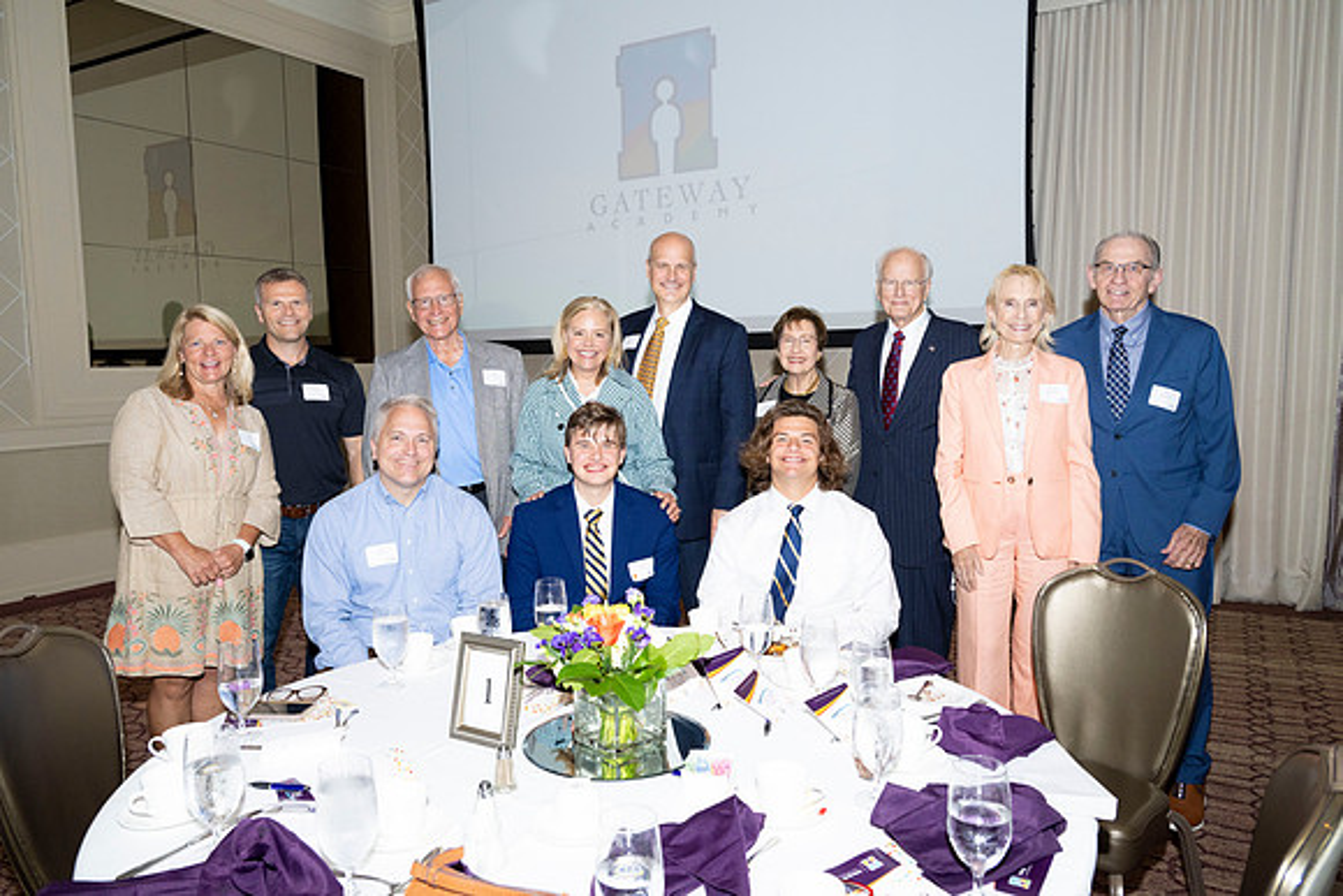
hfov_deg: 68.4
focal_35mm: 26
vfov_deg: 48.8
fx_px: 989
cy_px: 448
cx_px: 672
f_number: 5.6
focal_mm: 26.5
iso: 800
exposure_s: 1/200
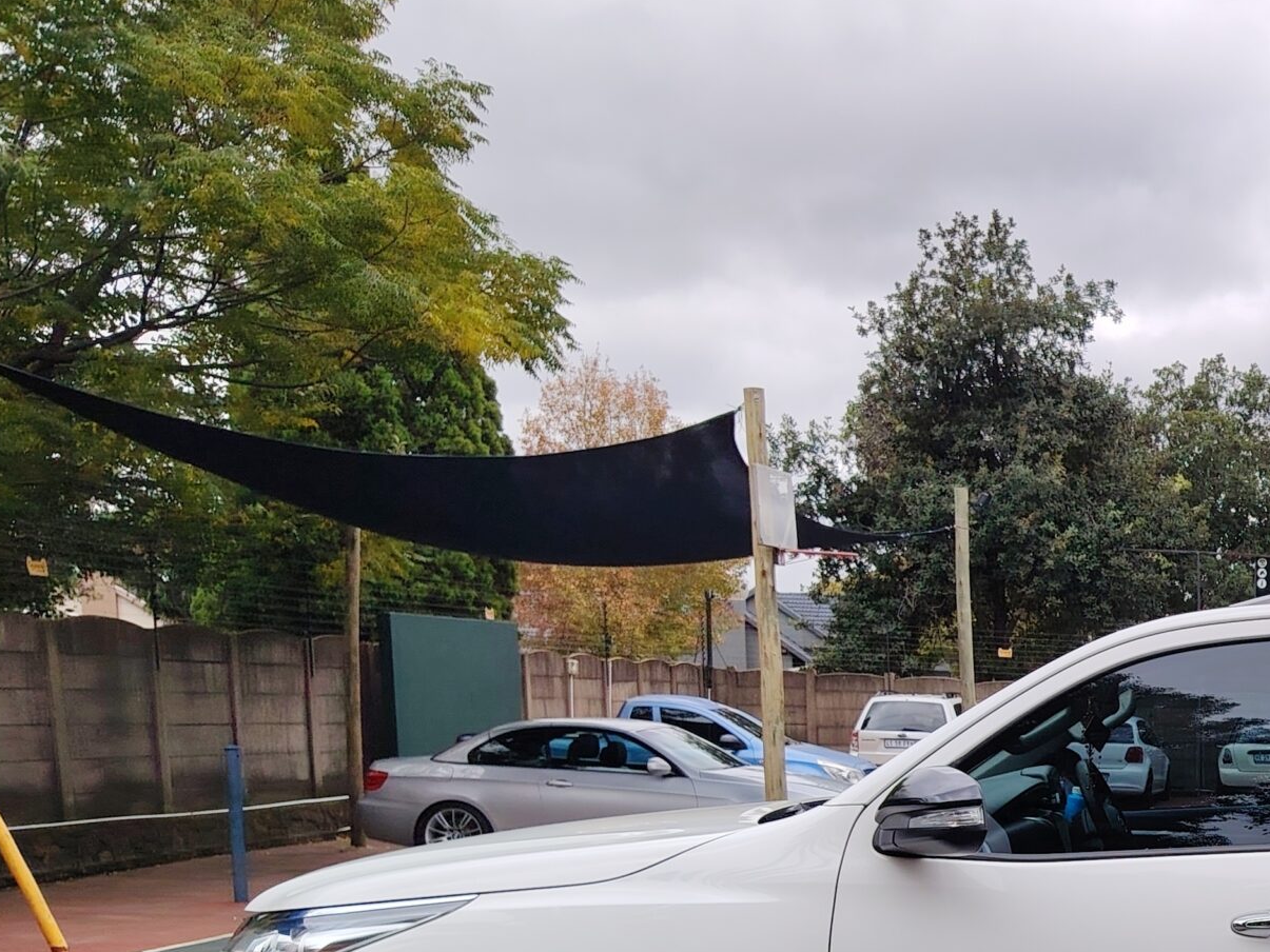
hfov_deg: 33.5
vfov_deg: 27.0
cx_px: 1341
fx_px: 1871
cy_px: 953
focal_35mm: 51
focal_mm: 5.25
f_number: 1.75
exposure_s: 1/492
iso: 100
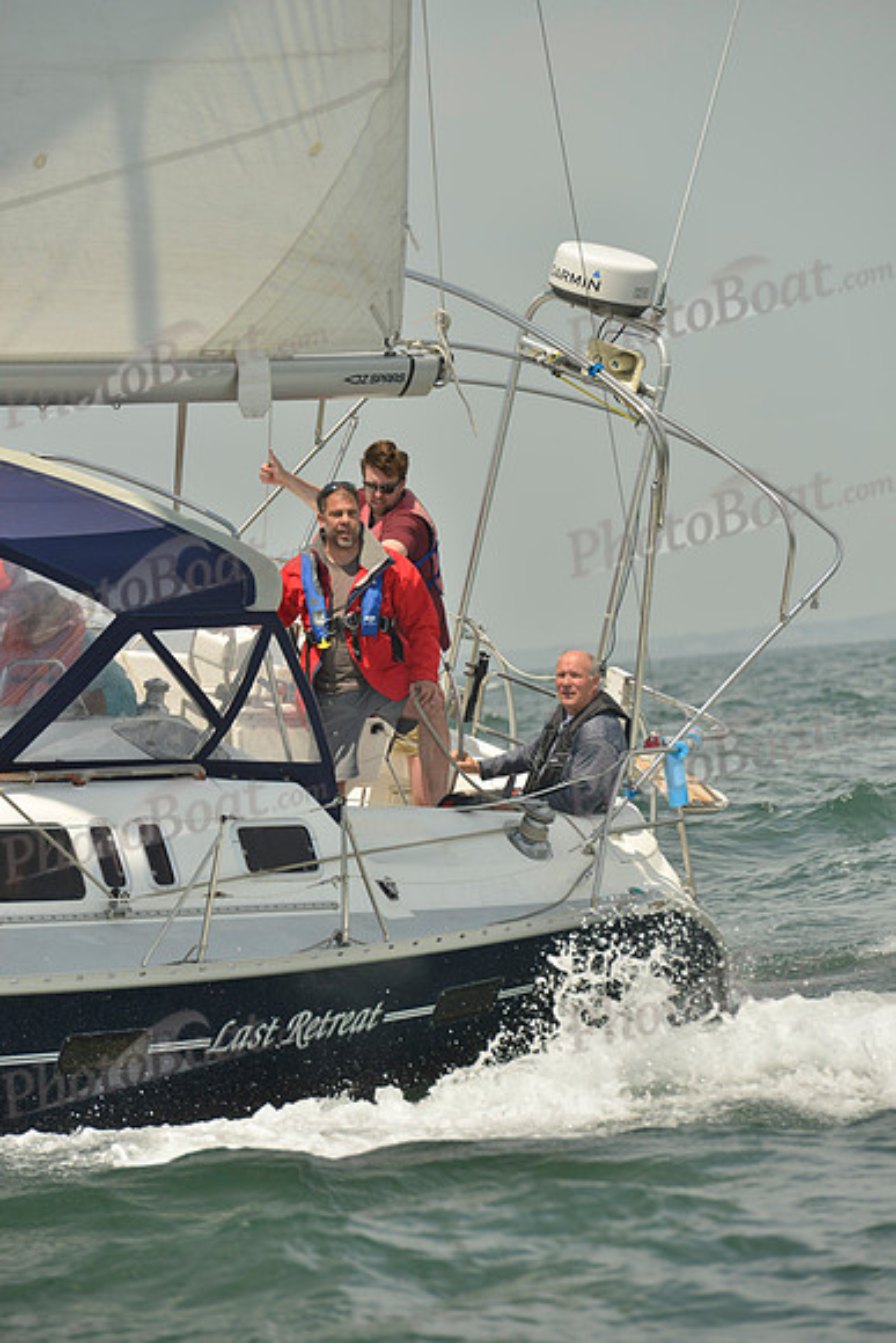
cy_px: 672
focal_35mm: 200
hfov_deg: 6.9
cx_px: 448
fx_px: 7462
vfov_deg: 10.3
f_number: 8
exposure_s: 1/1250
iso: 200
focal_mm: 200
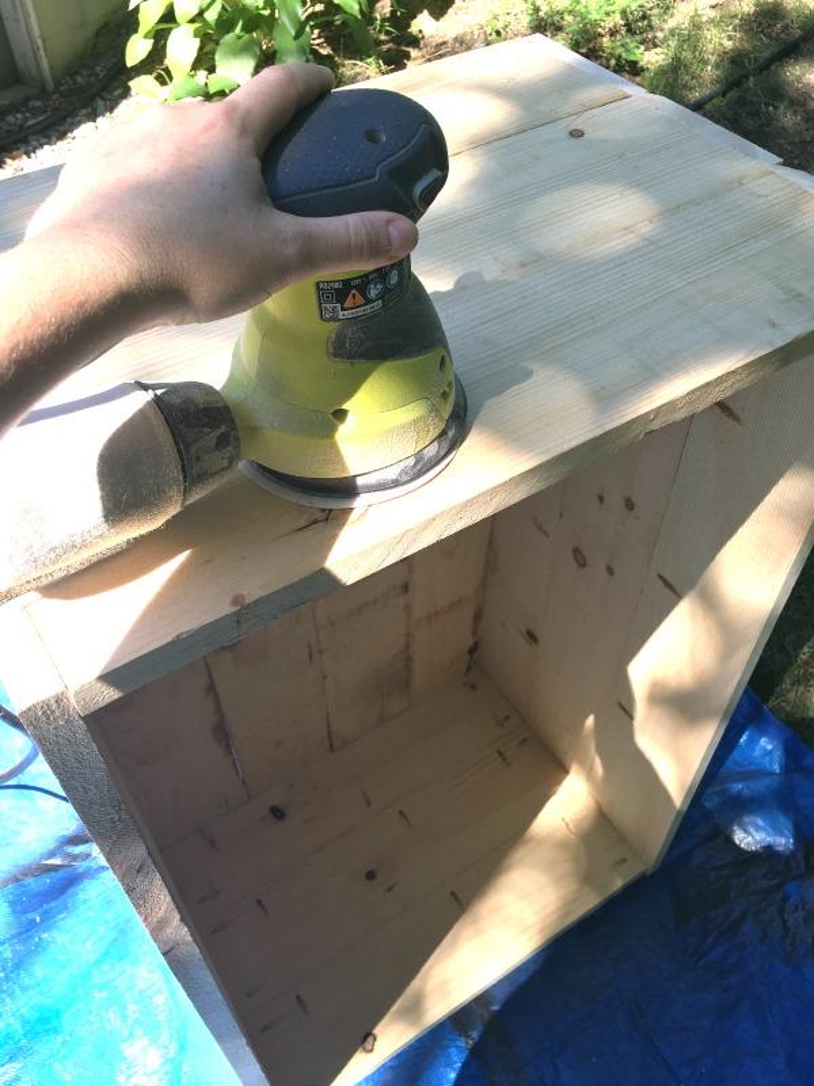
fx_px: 909
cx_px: 407
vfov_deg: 61.7
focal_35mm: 29
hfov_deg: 48.2
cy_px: 543
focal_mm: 4.15
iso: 25
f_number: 2.2
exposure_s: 1/281
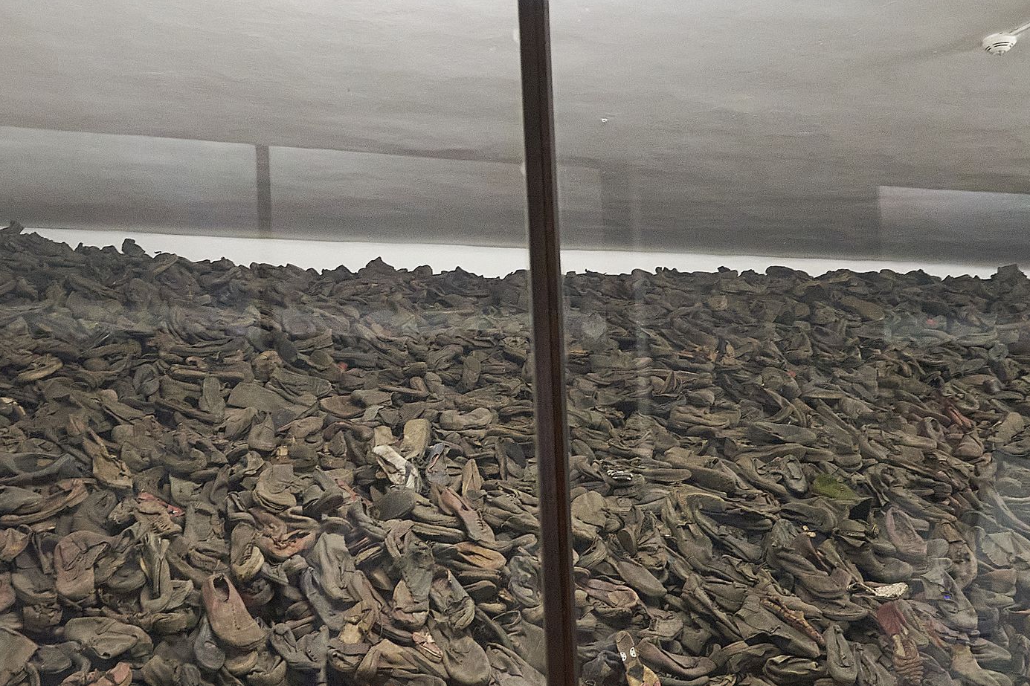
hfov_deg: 49.2
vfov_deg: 34.1
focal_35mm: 39
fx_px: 1116
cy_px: 405
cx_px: 409
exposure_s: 1/60
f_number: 3.5
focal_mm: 18
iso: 10000
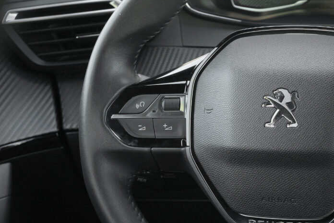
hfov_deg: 20.3
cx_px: 223
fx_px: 928
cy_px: 118
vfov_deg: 13.7
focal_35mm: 100
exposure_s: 1/50
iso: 2000
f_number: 9
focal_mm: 45
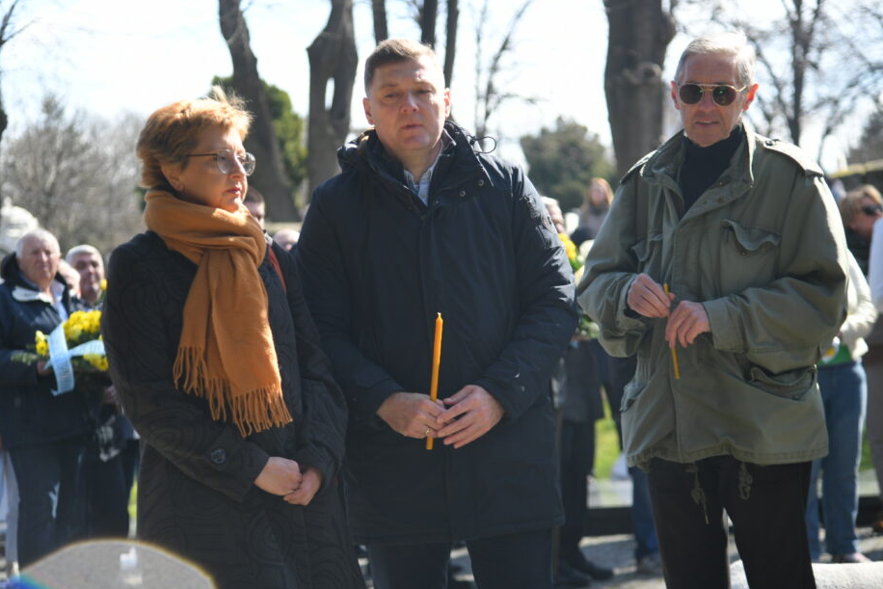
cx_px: 412
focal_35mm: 95
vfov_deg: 14.4
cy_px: 262
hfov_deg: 21.5
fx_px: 2330
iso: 200
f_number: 4
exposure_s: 1/500
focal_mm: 85
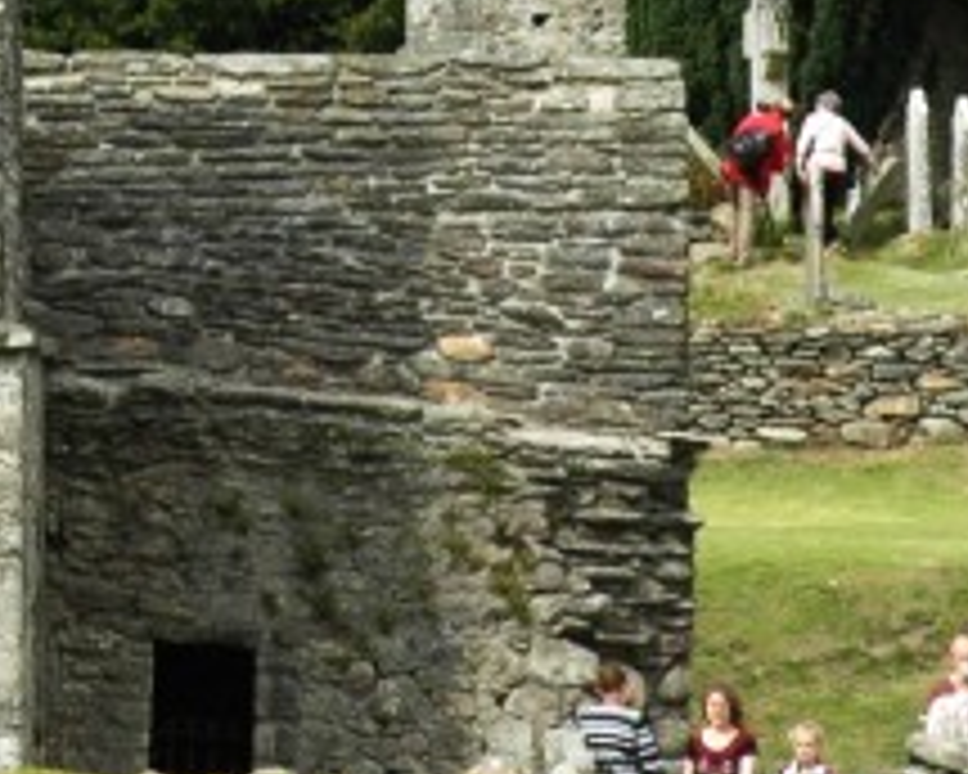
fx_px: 10743
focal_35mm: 375
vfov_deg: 4.1
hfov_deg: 5.1
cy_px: -583
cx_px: -153
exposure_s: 1/320
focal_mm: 56
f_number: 9
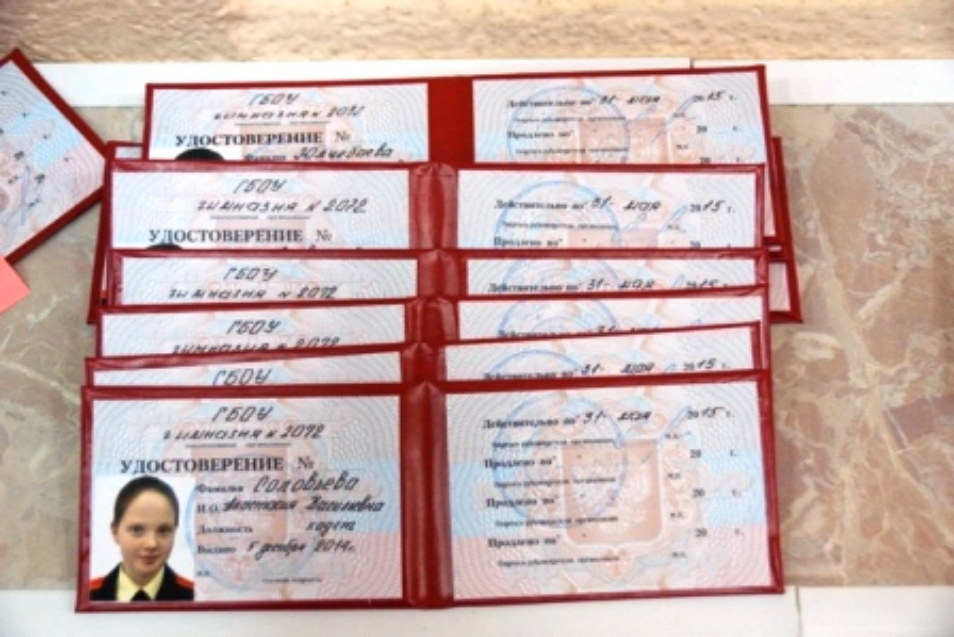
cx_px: 477
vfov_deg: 25.8
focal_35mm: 52
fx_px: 1392
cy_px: 318
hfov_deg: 37.8
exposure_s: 1/125
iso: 2500
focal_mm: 35
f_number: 5
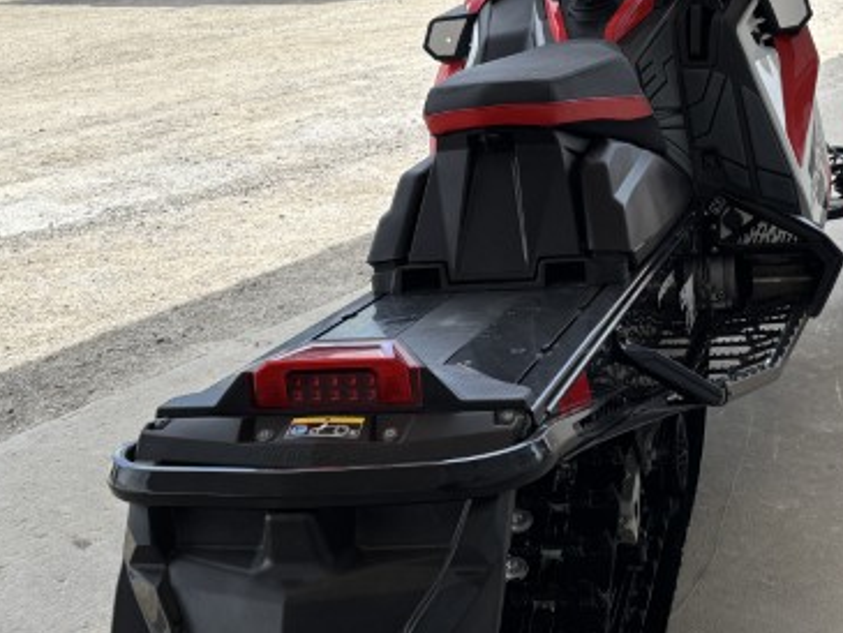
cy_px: 314
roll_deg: +6.3
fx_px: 1389
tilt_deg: -19.4
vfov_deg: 25.7
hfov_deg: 33.6
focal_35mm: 57
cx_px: 540
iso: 50
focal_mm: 5.96
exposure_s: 1/1783
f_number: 1.6
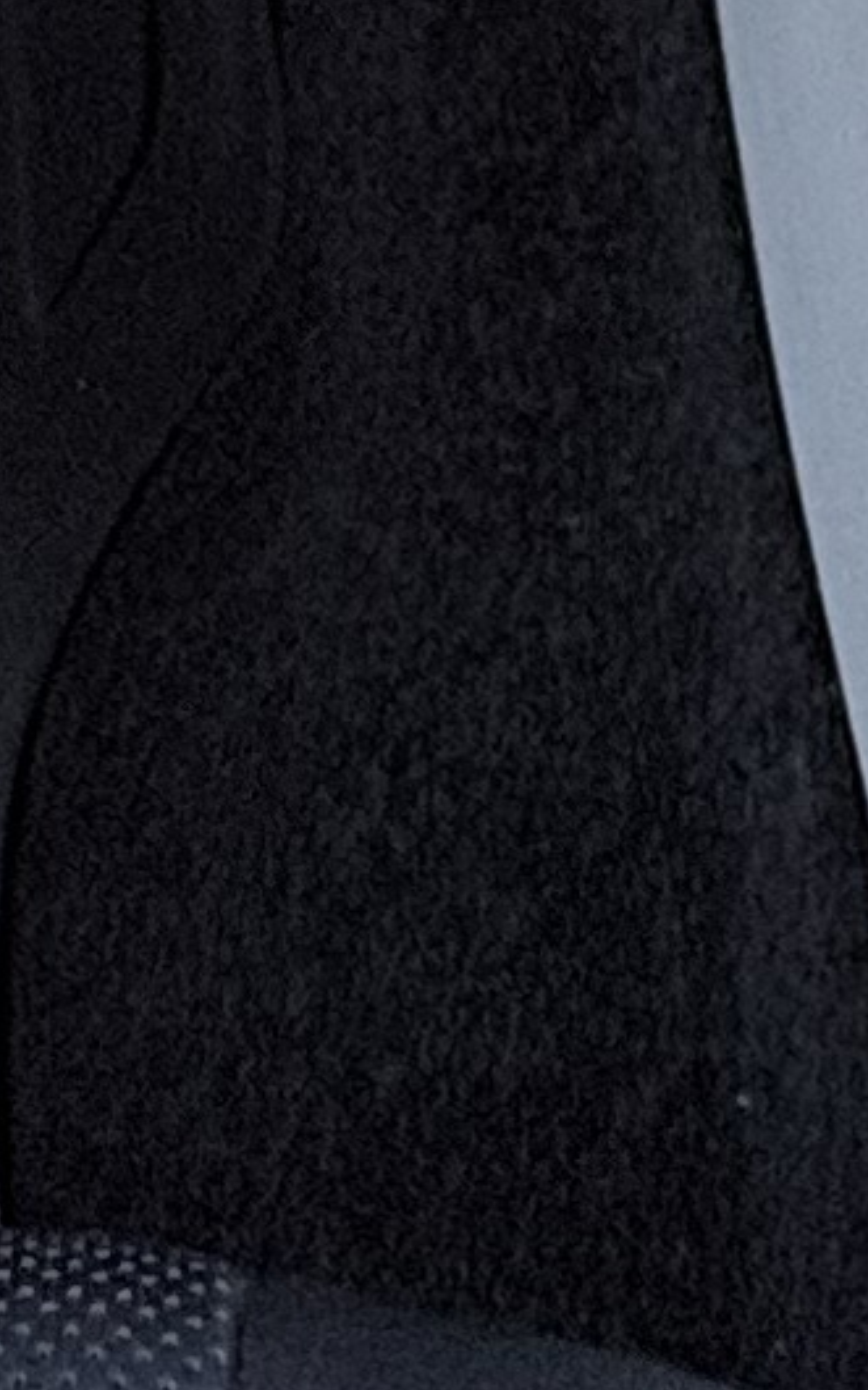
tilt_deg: -25.3
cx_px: 642
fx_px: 4279
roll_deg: -2.3
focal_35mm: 113
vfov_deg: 12.6
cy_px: -2279
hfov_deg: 11.6
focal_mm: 2.22
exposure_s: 1/99
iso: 100
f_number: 2.2
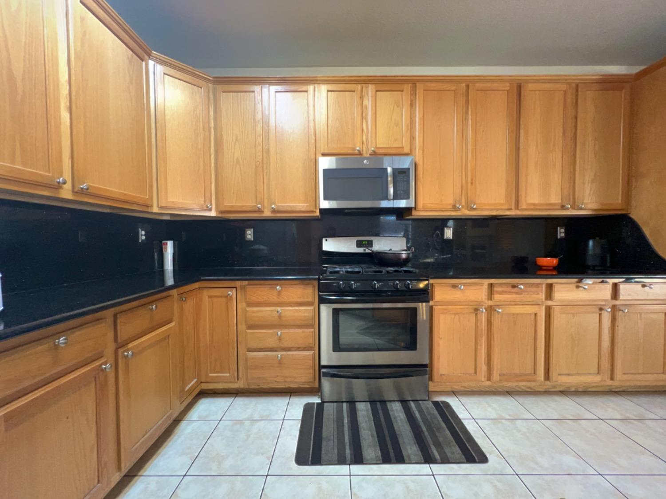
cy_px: 250
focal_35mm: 13
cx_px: 333
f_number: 1.8
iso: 160
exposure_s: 1/30
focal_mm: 1.57
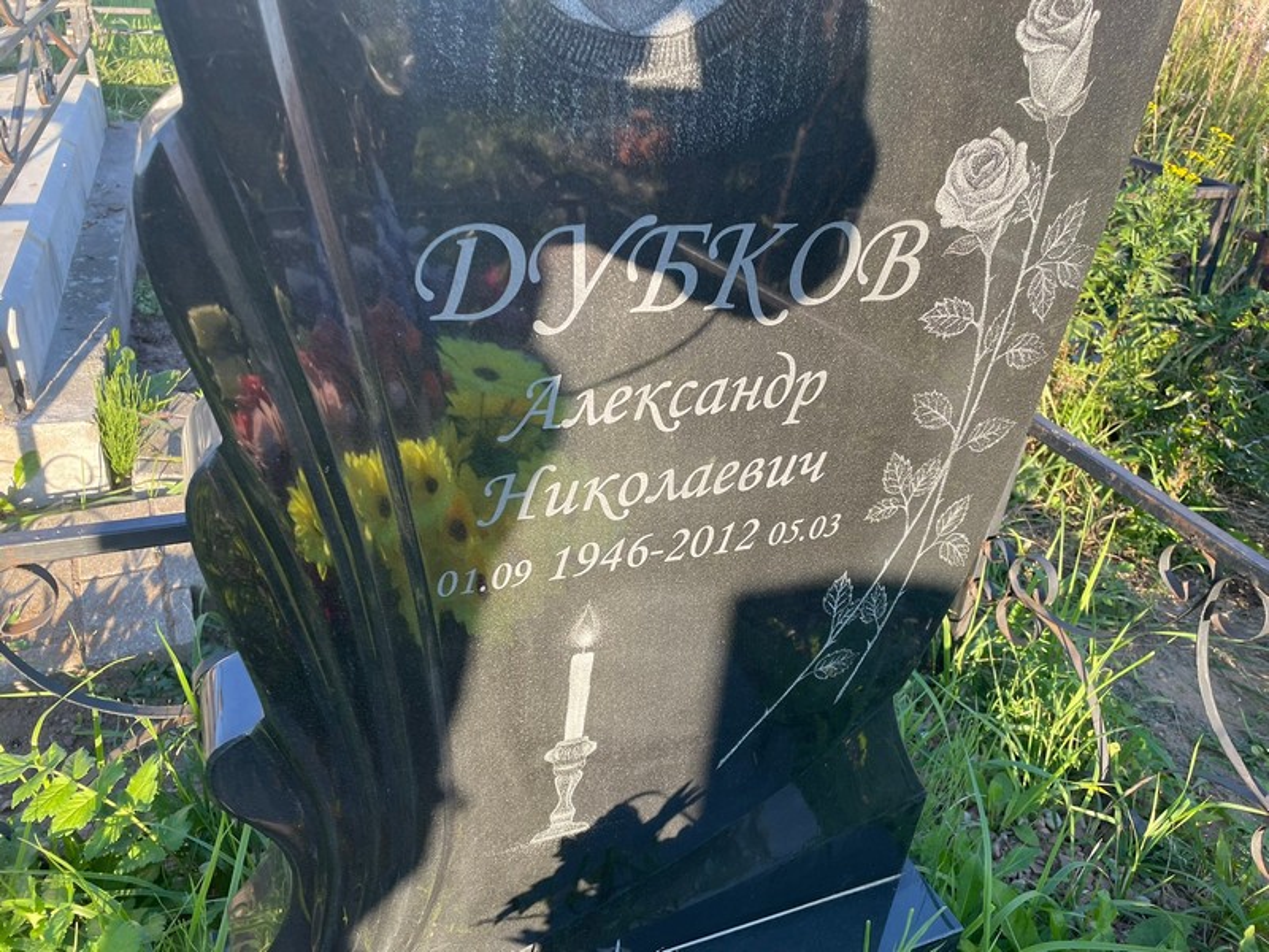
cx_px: 634
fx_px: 953
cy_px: 476
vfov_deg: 53.1
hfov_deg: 67.3
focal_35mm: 26
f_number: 1.6
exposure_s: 1/333
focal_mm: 4.2
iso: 32
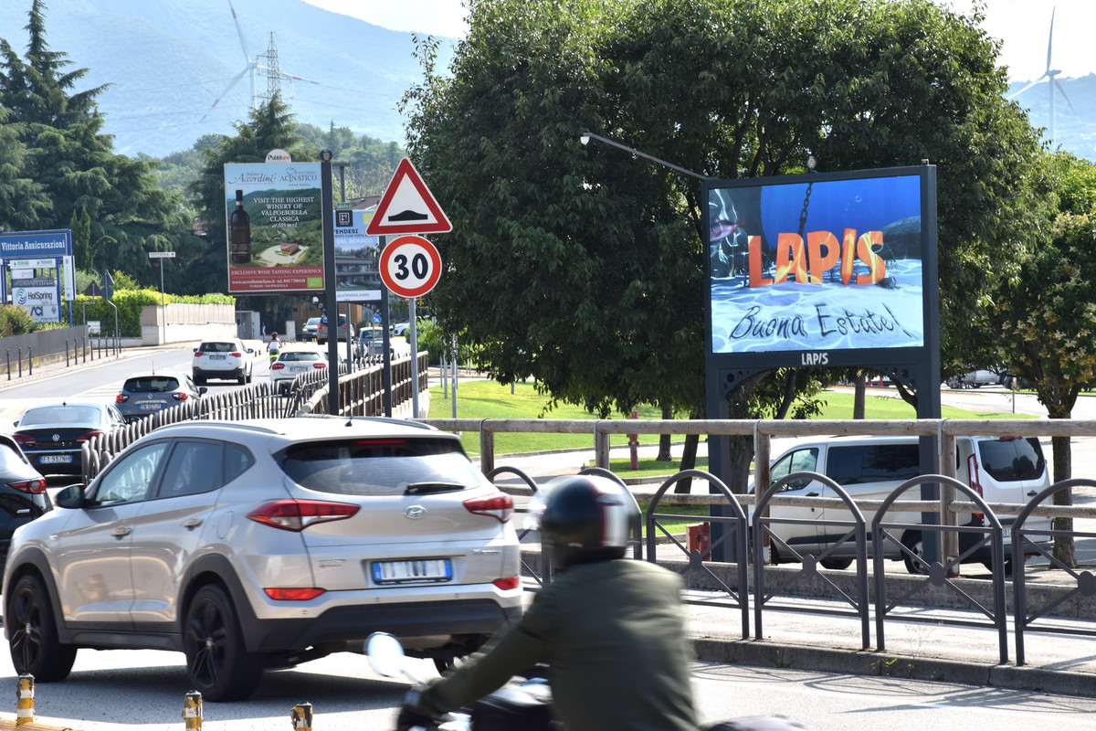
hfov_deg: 16.1
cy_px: 366
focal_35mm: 128
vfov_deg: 10.8
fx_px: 3881
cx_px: 548
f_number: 16
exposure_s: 1/125
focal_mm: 85
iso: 100
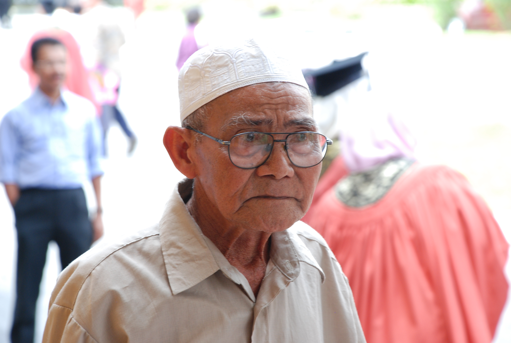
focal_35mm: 168
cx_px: 256
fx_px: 2390
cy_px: 172
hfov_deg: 12.2
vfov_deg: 8.2
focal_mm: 112
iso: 400
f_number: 7.1
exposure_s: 1/50
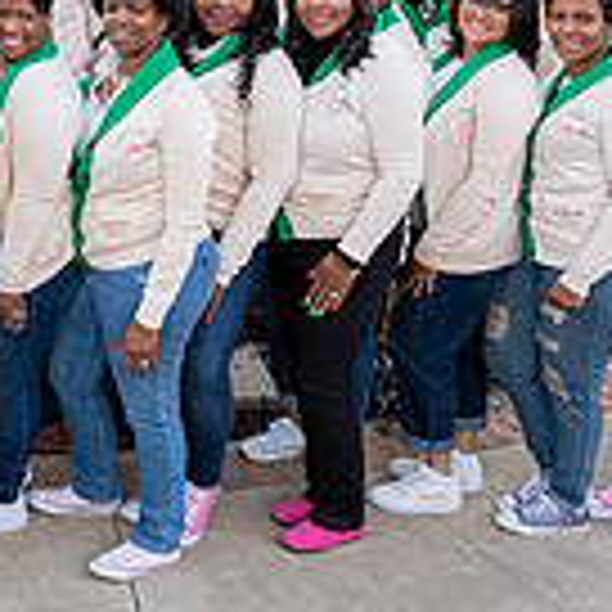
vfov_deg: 22.1
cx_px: -153
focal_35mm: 76
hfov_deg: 21.0
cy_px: 43
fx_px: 1520
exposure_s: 1/100
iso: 3200
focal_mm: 21
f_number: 4
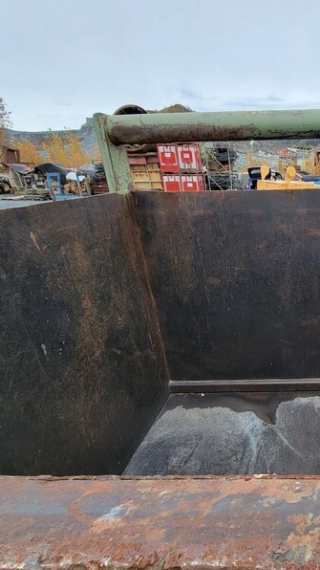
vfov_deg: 89.6
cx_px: 304
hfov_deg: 49.9
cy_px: 286
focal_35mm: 19
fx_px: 287
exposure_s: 1/119
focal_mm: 2.2
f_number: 2.2
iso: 50
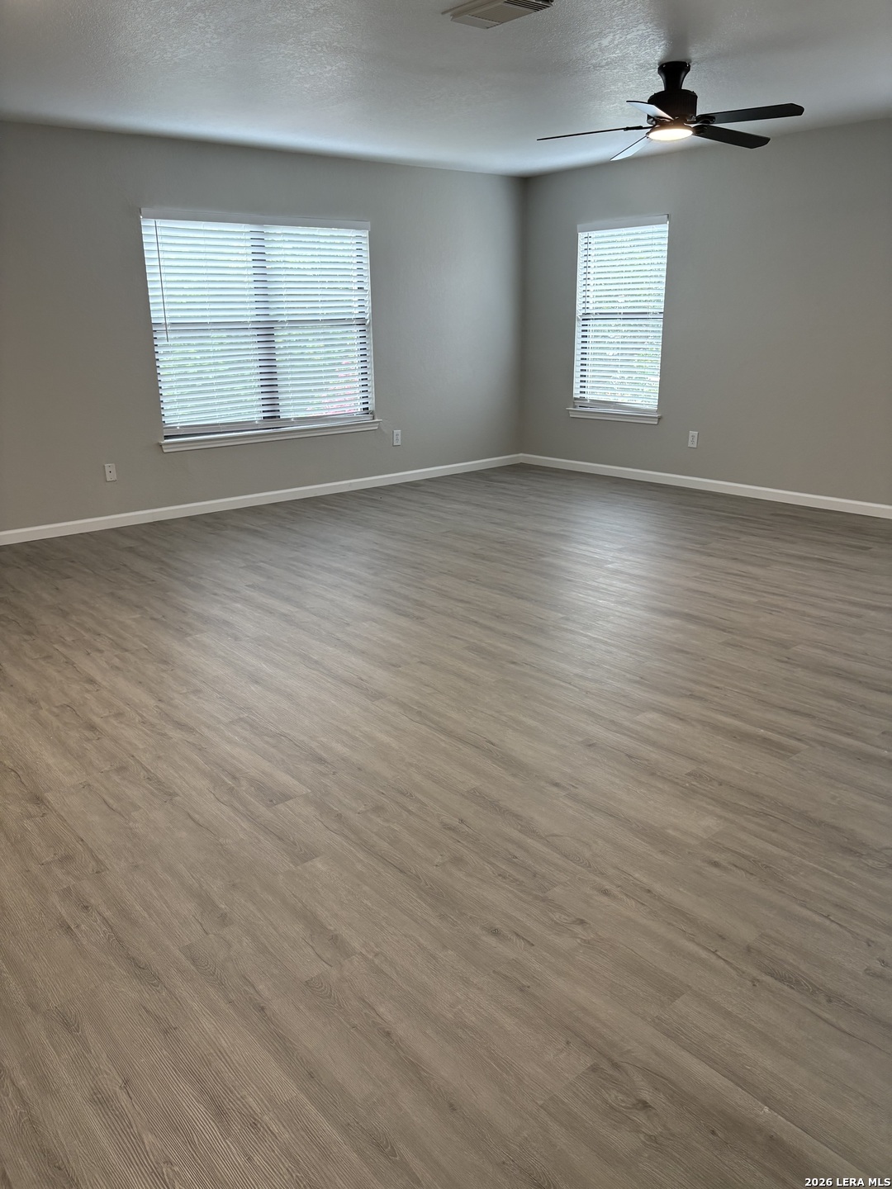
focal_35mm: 26
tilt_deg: -17.0
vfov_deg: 67.3
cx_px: 446
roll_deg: +0.6
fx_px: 893
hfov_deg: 53.1
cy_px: 594
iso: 100
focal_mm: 5.96
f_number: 1.6
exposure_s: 1/120
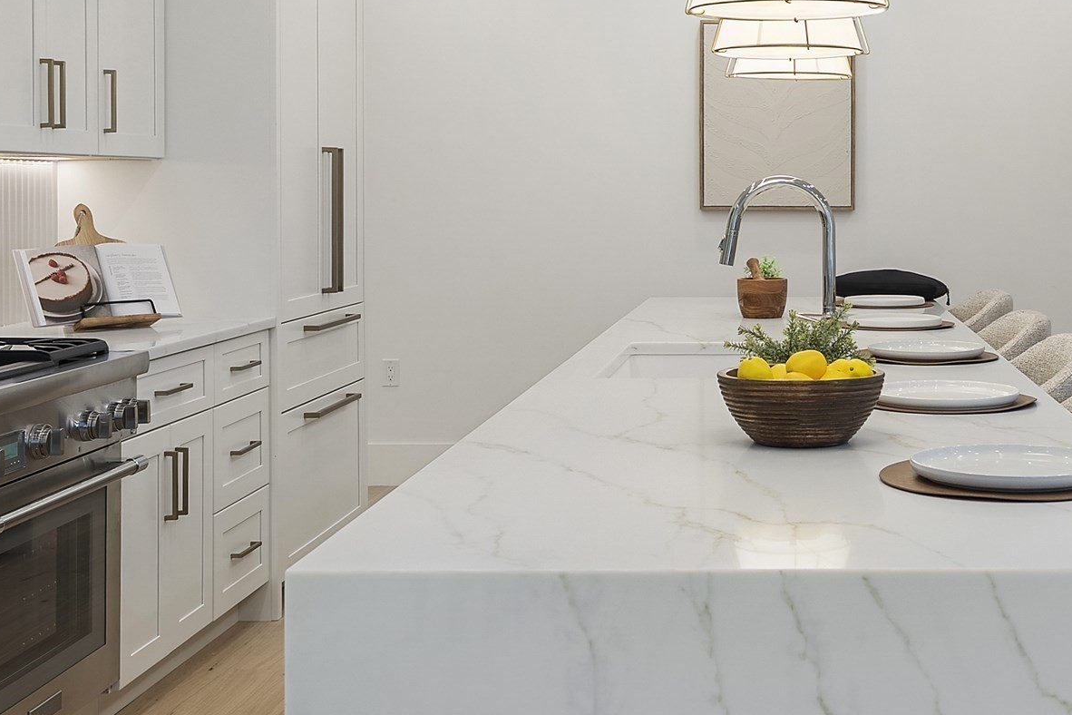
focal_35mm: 52
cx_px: 786
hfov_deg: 37.4
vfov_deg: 25.8
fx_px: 1548
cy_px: 202
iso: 200
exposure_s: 1/25
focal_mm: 20
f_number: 7.1
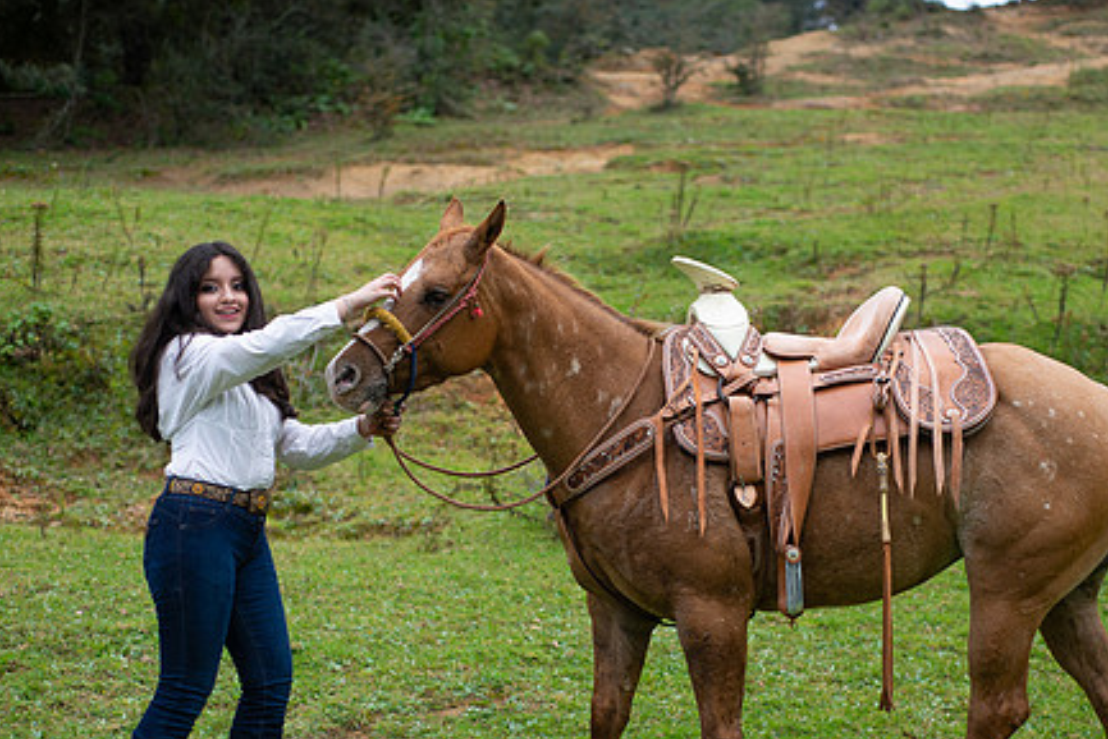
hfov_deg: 30.0
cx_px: 645
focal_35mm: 67
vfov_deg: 20.3
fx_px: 2063
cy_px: 472
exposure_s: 1/2000
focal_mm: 50
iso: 400
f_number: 2.8
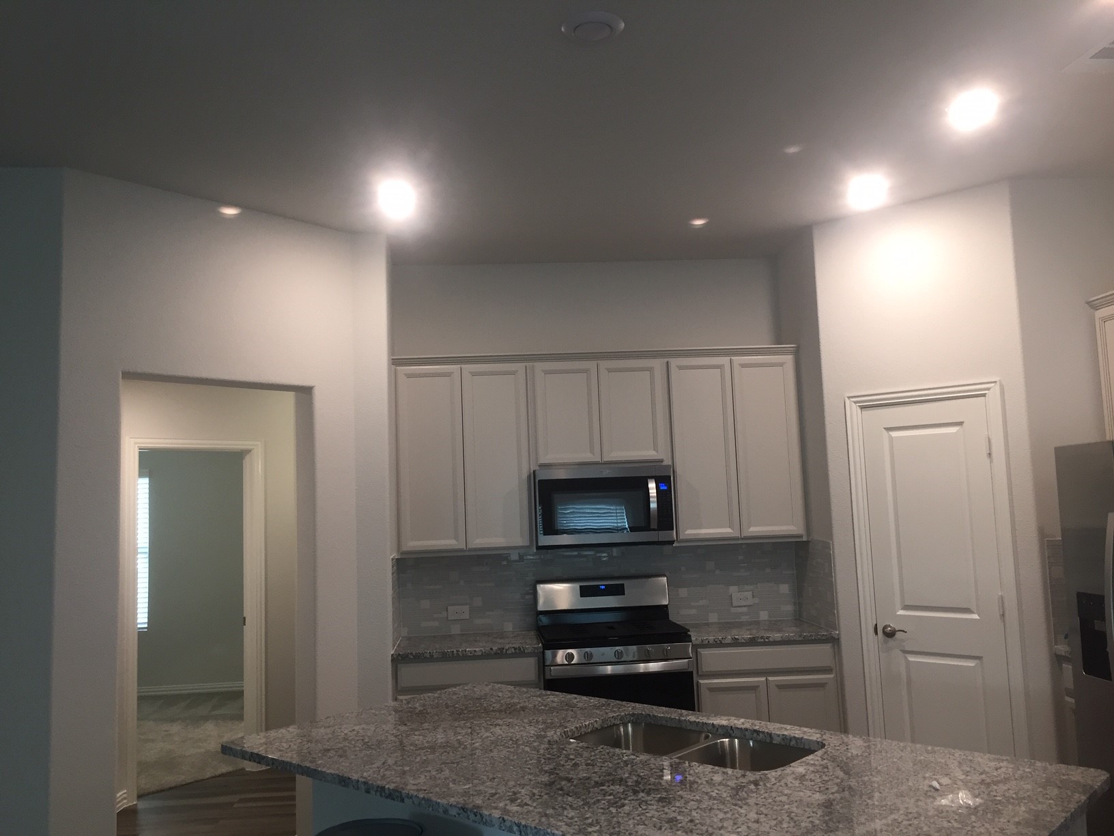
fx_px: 933
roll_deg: +2.3
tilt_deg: +5.0
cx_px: 557
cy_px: 418
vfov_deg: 48.2
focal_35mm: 29
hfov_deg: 61.7
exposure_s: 1/30
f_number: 2.2
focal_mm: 4.15
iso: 64
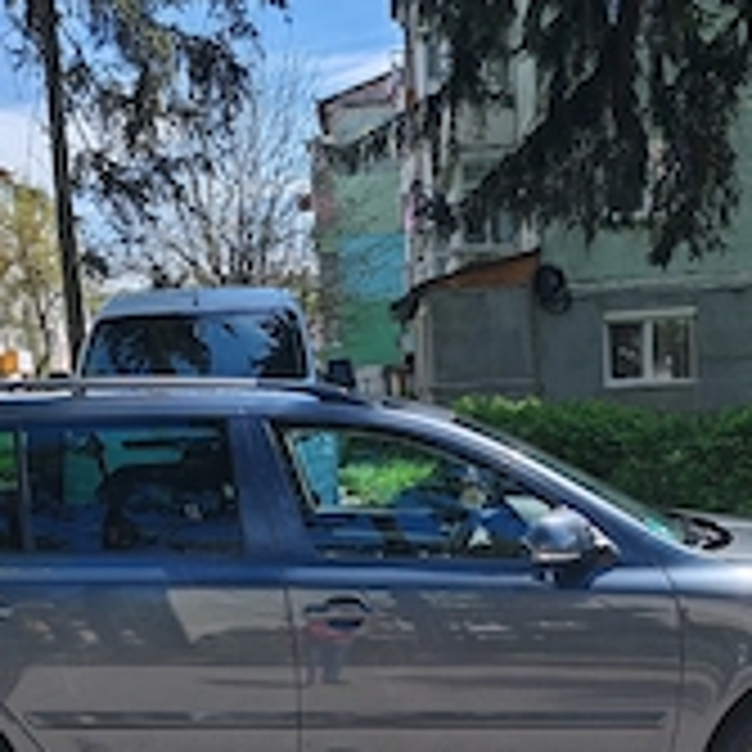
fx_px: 1401
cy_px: 648
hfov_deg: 30.0
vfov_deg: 29.1
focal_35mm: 57
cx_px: 351
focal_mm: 6.12
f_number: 1.9
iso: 50
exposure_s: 1/490
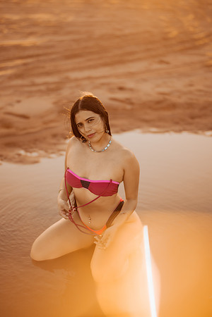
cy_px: 158
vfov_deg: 34.5
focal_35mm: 58
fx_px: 512
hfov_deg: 23.4
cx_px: 106
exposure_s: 1/1000
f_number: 1.4
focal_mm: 58
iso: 100
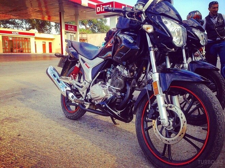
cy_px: 84
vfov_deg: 42.9
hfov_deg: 55.4
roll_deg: -1.3
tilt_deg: -7.4
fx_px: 214
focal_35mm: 33
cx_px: 112
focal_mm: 4.12
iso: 50
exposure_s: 1/427
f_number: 2.4
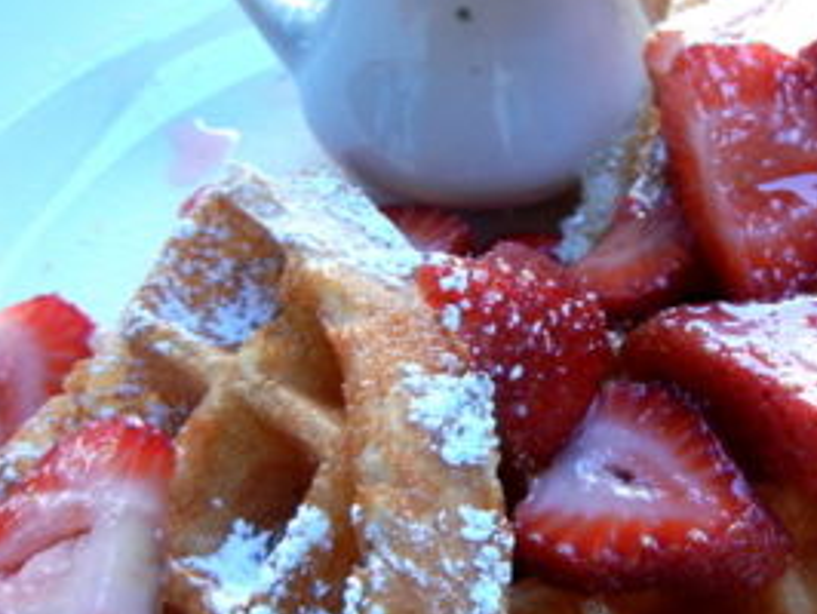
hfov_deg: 35.3
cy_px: 333
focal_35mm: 53
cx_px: 620
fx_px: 1252
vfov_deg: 27.6
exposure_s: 1/49.2
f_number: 3.5
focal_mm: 5.4
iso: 160
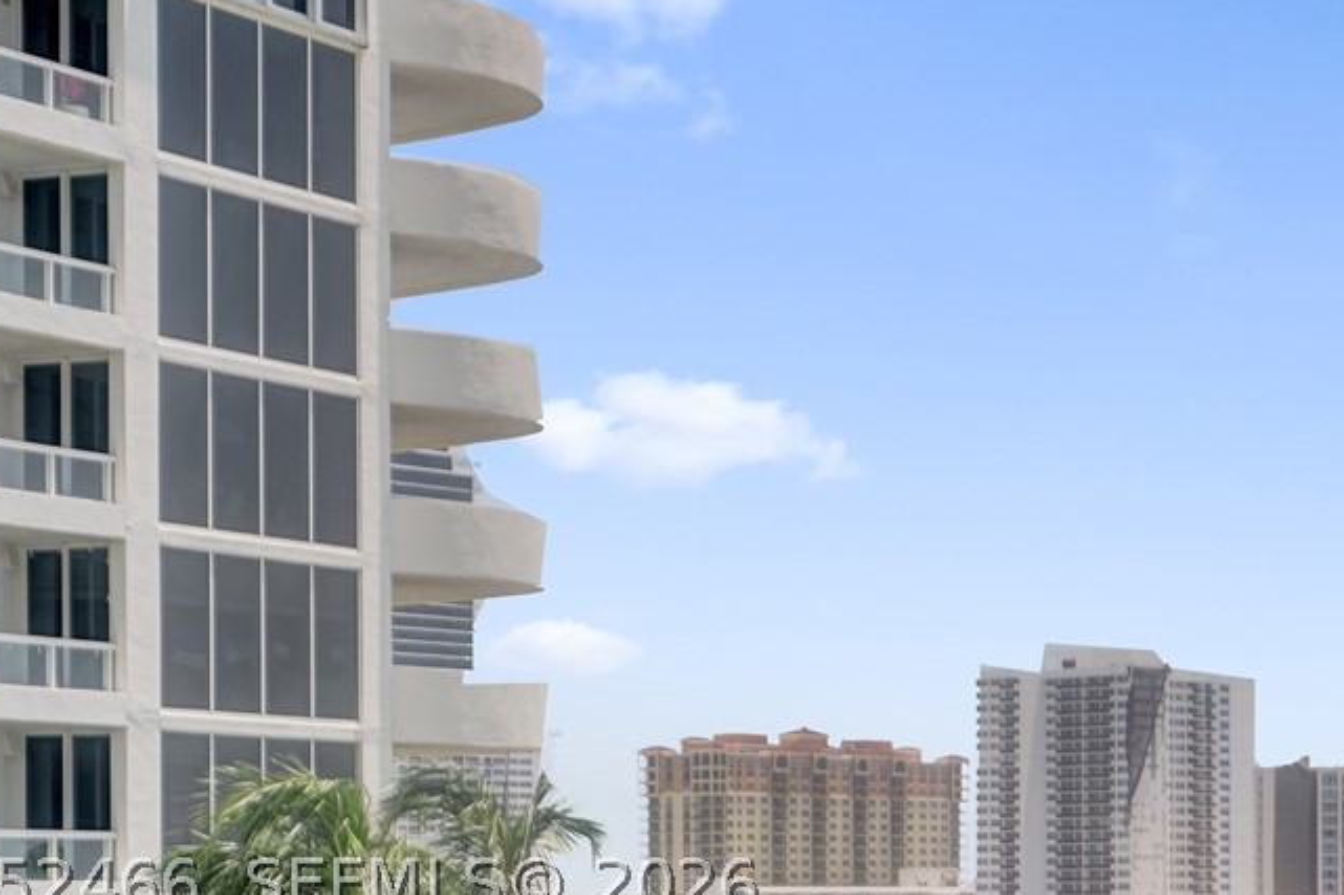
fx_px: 3359
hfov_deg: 21.2
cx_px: 1581
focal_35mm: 90
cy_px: 879
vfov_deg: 14.9
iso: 100
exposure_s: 1/500
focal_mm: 34
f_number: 5
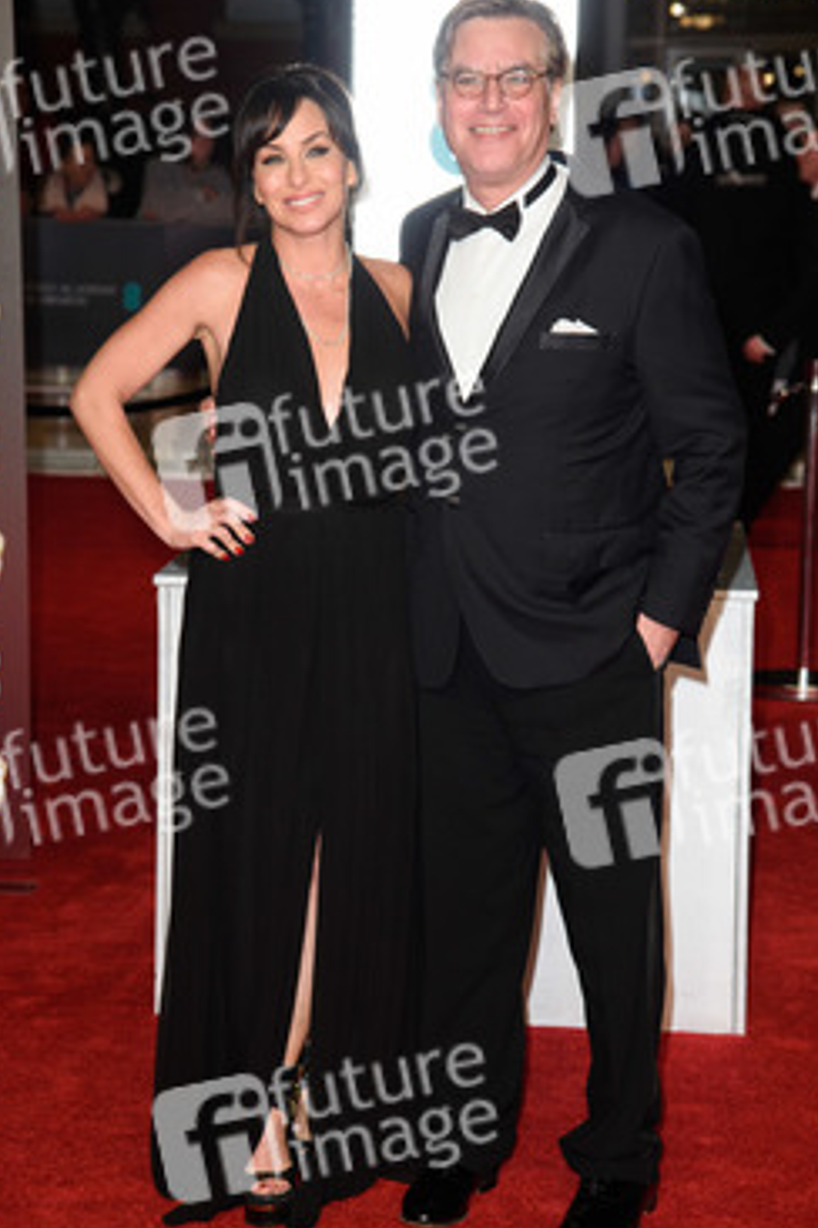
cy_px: 621
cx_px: 424
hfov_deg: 14.7
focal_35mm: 93
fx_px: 3170
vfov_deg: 21.9
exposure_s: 1/250
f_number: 5.6
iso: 800
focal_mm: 85
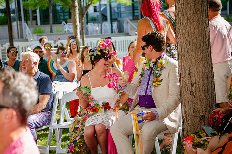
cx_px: 101
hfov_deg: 30.5
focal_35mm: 66
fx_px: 425
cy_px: 73
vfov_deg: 20.6
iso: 200
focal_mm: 58
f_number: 2.8
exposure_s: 1/320
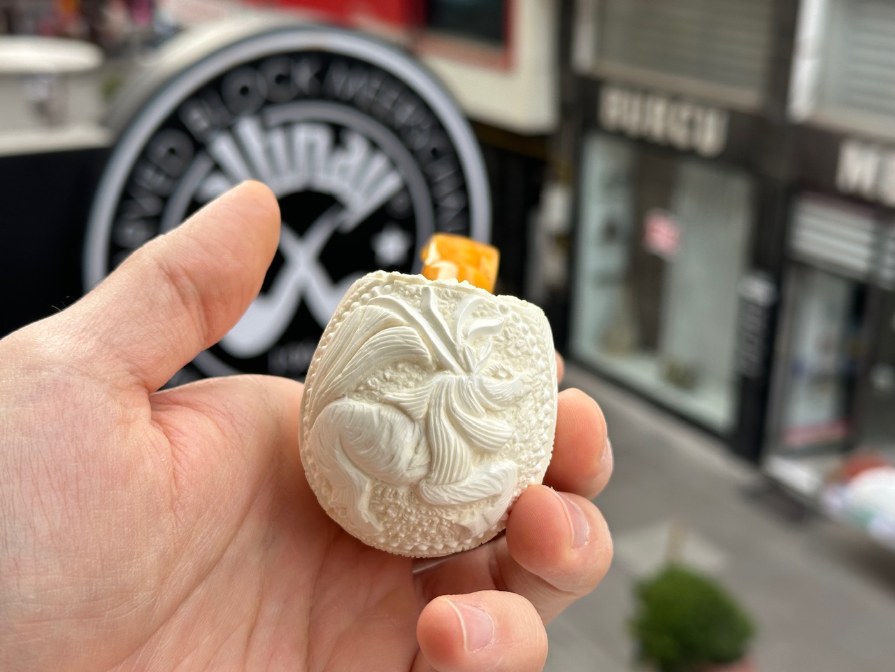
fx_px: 1241
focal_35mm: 48
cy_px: 336
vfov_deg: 30.3
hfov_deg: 39.7
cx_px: 448
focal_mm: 6.86
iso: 64
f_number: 1.78
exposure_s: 1/694
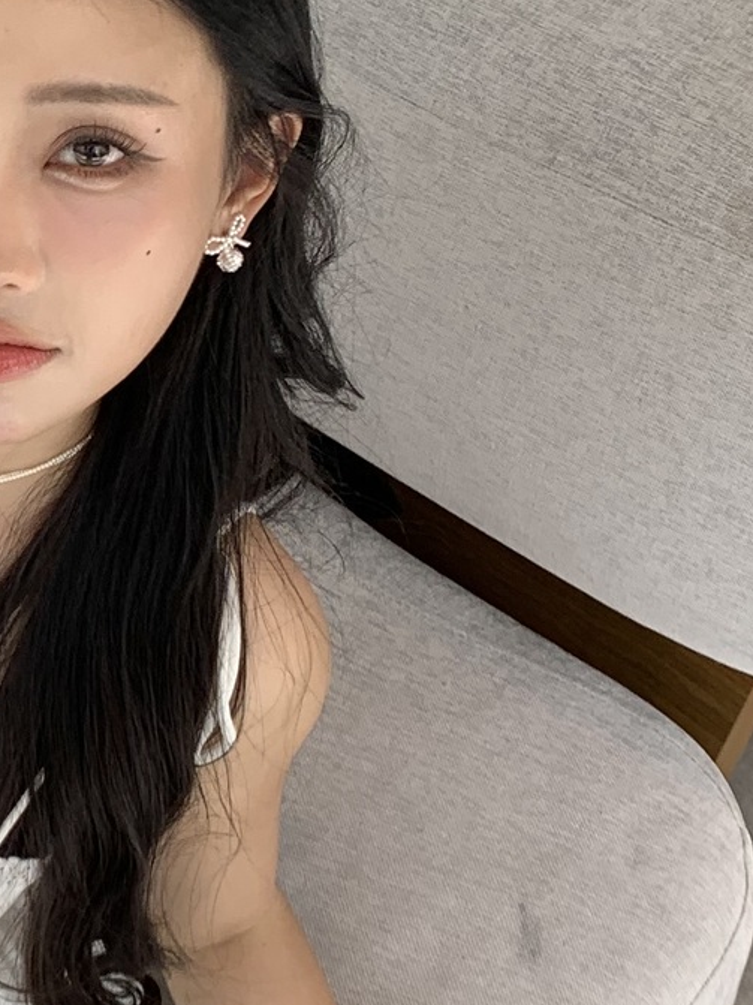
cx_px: -323
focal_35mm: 93
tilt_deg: -44.9
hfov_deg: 14.9
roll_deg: +2.0
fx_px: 2698
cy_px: 333
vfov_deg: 21.0
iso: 25
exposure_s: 1/247
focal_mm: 4.25
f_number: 1.8
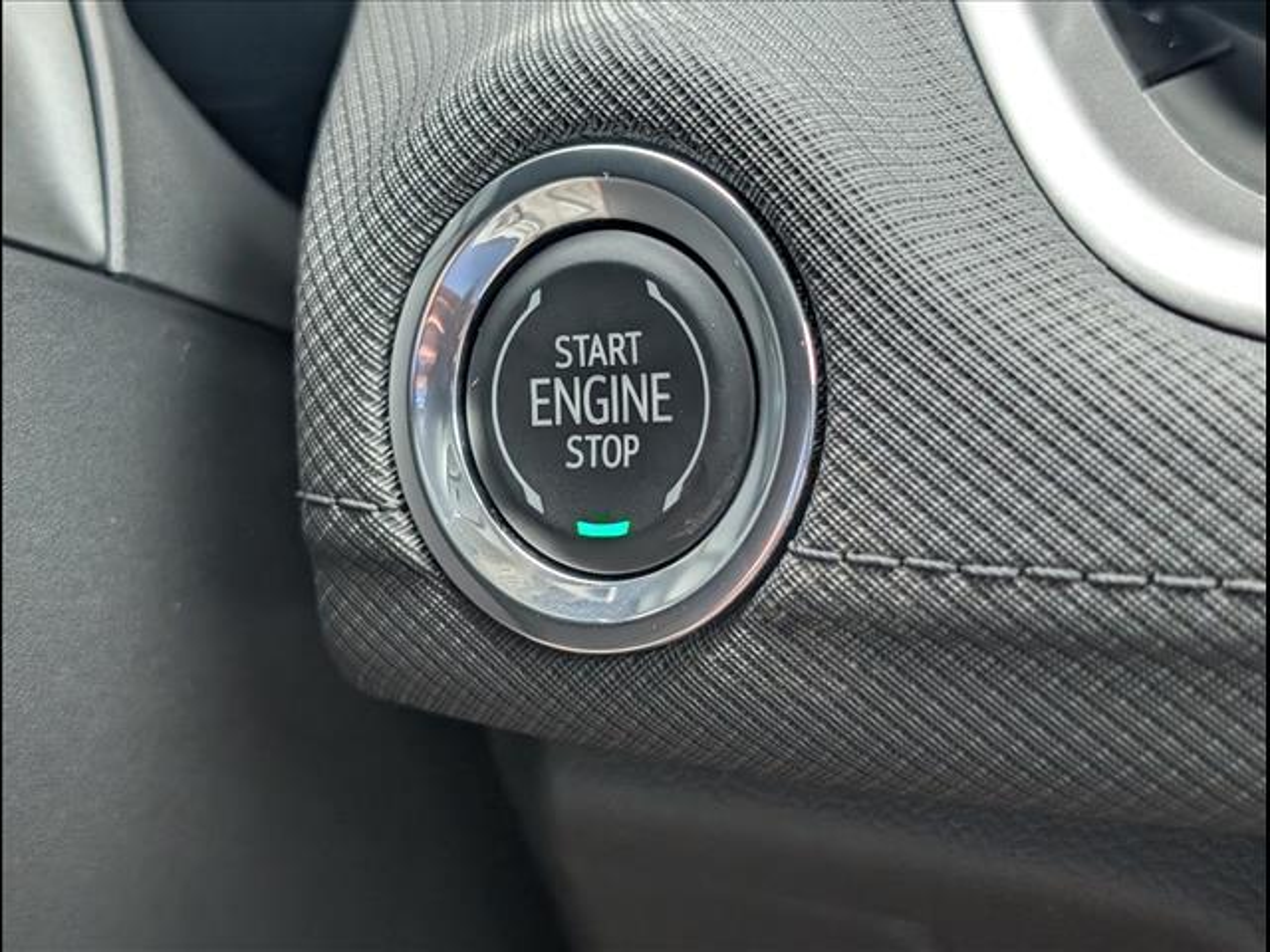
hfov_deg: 38.9
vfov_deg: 29.7
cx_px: 635
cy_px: 476
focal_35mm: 49
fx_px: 1798
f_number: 1.68
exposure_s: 1/588
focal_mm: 6.9
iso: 484
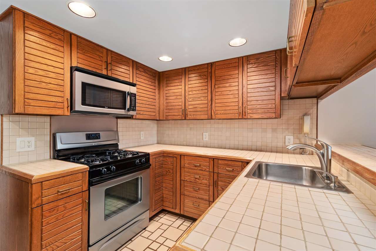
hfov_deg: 96.7
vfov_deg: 73.8
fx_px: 167
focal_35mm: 16
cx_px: 188
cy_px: 126
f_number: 7.1
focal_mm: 16
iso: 250
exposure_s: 1/2.5
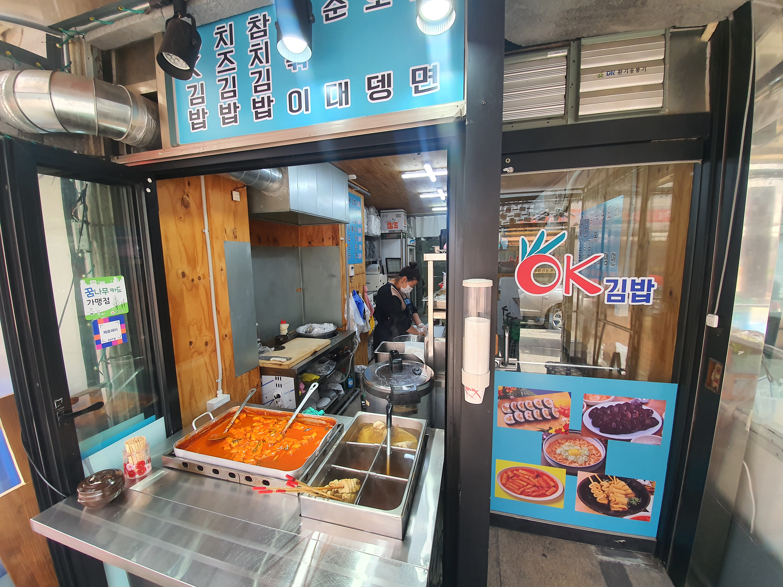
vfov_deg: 89.9
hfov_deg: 106.2
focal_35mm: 13
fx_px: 294
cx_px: 392
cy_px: 294
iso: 100
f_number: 2.2
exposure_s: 1/60
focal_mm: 1.8
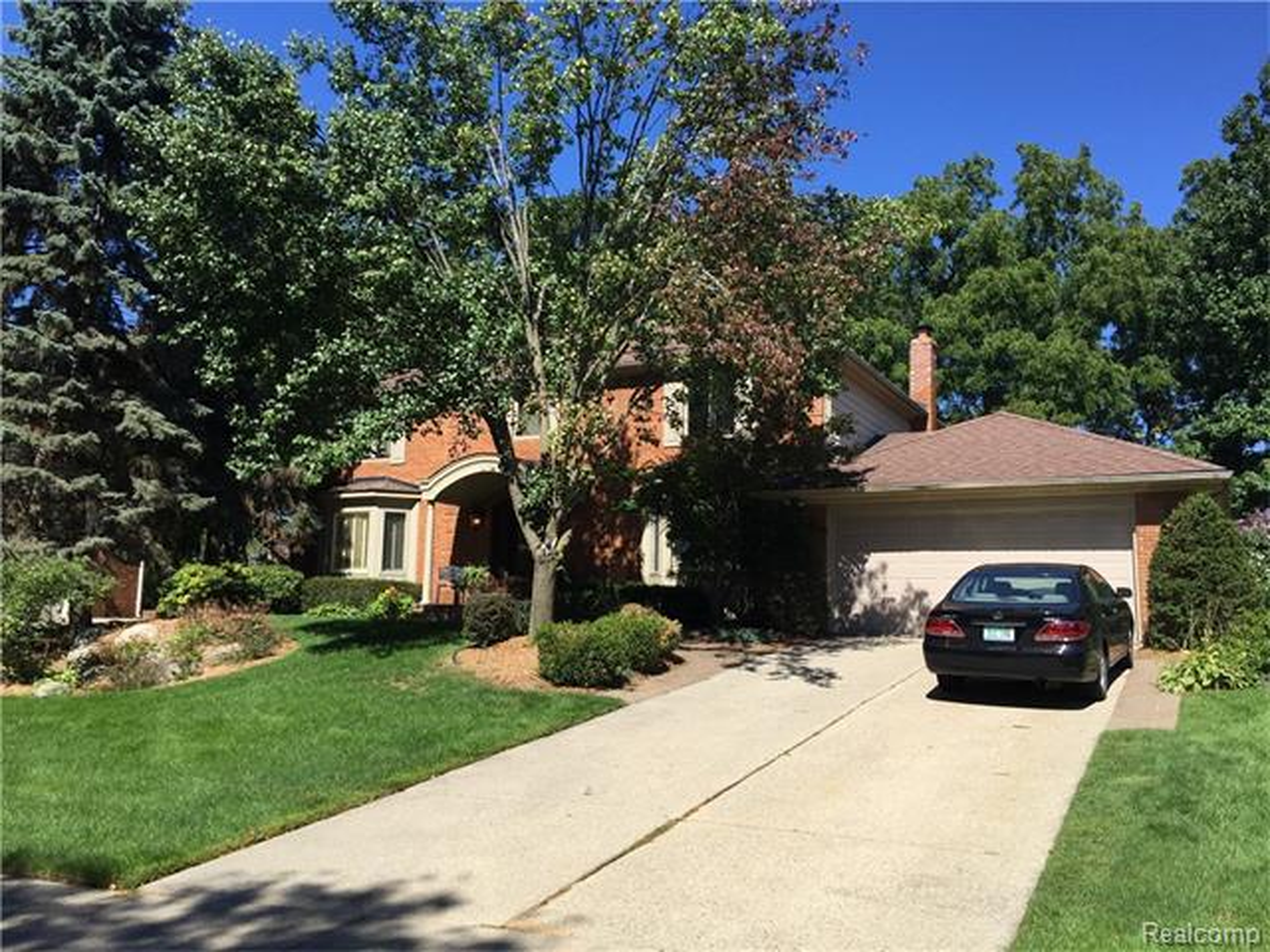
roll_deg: -2.2
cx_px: 635
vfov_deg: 48.2
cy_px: 476
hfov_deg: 61.7
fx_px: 1064
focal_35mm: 29
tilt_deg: +7.5
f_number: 2.2
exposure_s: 1/1799
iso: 32
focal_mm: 4.15
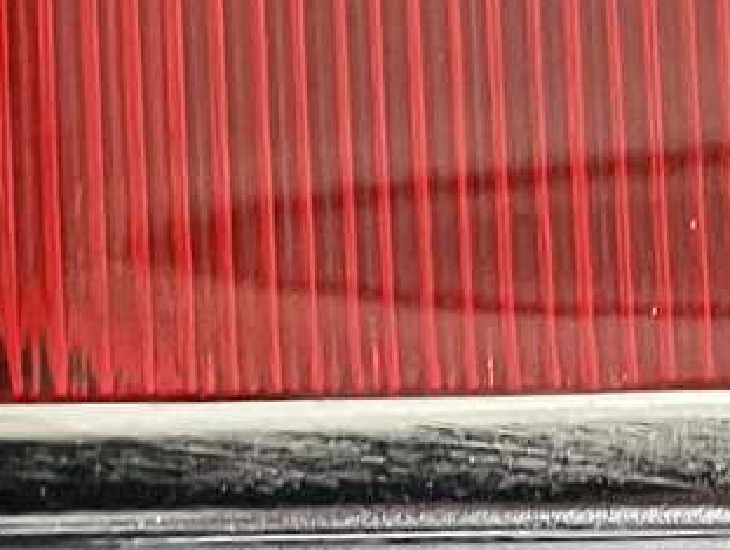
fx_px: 3526
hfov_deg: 11.7
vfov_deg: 8.9
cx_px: 664
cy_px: 435
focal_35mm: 167
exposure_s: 1/33
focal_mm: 4.2
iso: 500
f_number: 1.6
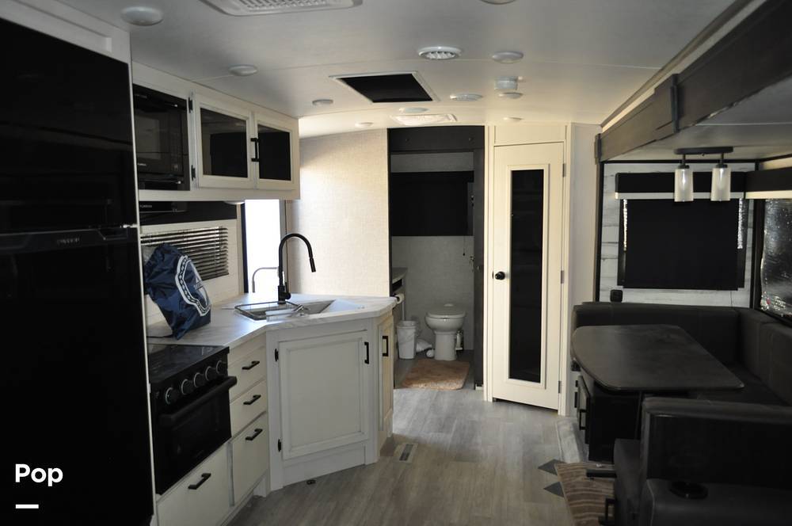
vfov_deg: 47.8
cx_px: 396
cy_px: 263
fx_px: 593
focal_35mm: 27
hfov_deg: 67.4
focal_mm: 18
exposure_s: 1/60
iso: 800
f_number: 3.5
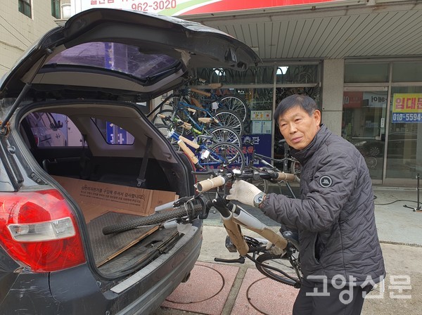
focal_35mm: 26
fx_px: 316
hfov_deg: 67.4
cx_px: 211
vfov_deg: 52.9
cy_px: 158
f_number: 2.4
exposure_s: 1/222
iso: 50
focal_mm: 4.3
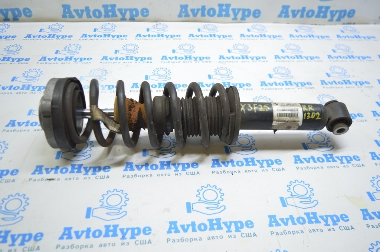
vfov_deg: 41.6
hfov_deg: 59.5
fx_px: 332
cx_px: 190
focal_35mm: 32
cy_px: 126
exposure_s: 1/40
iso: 400
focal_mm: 21
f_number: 3.8
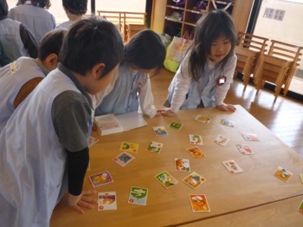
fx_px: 245
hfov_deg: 63.5
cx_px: 152
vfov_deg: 49.7
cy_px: 114
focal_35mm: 28
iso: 320
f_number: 3.3
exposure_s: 1/125
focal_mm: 4.9
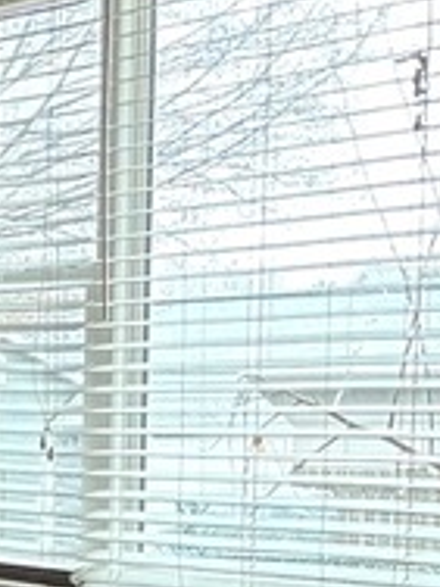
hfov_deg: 9.8
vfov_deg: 12.8
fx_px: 2525
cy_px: 796
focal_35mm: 149
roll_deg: +0.1
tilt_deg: -10.6
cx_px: -90
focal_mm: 5.96
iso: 80
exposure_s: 1/60
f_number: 1.6
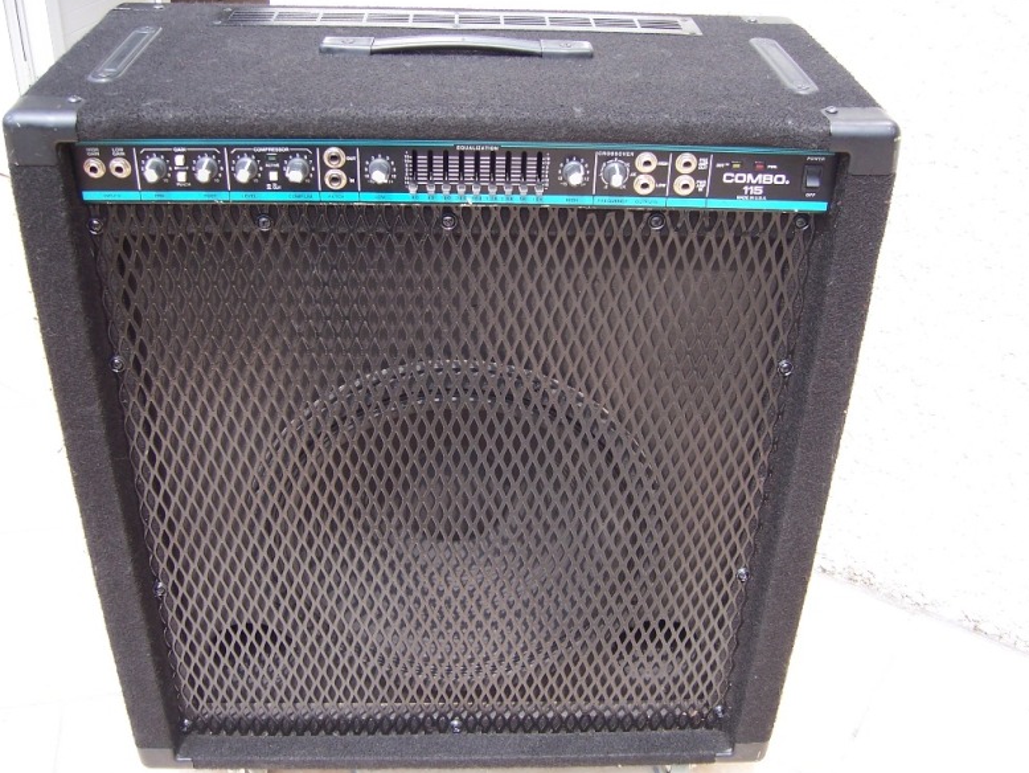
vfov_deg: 38.7
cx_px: 505
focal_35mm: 37
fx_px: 1100
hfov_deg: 50.1
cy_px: 383
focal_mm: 6
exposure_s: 1/250
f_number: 3
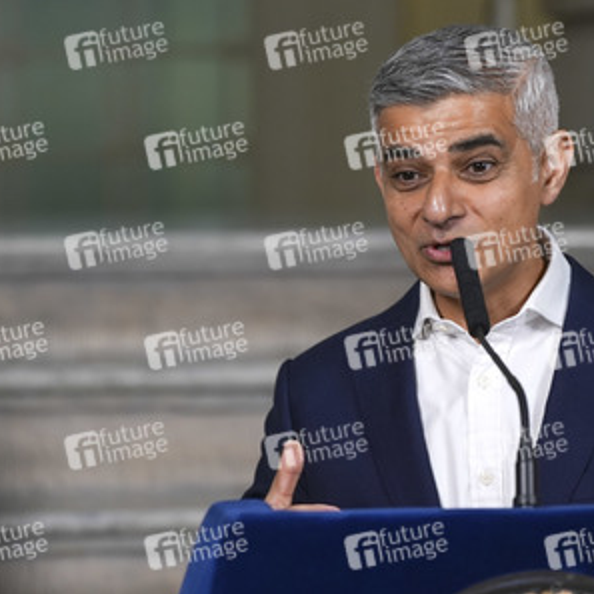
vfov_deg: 6.1
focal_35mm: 288
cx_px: 342
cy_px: 296
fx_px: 5591
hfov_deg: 6.1
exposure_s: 1/400
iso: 2500
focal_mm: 224
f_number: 5.6
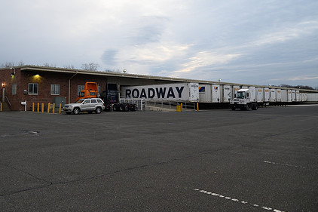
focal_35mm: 33
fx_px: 291
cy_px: 73
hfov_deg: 56.8
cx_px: 128
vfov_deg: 39.5
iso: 400
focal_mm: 24
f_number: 4
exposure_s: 1/80
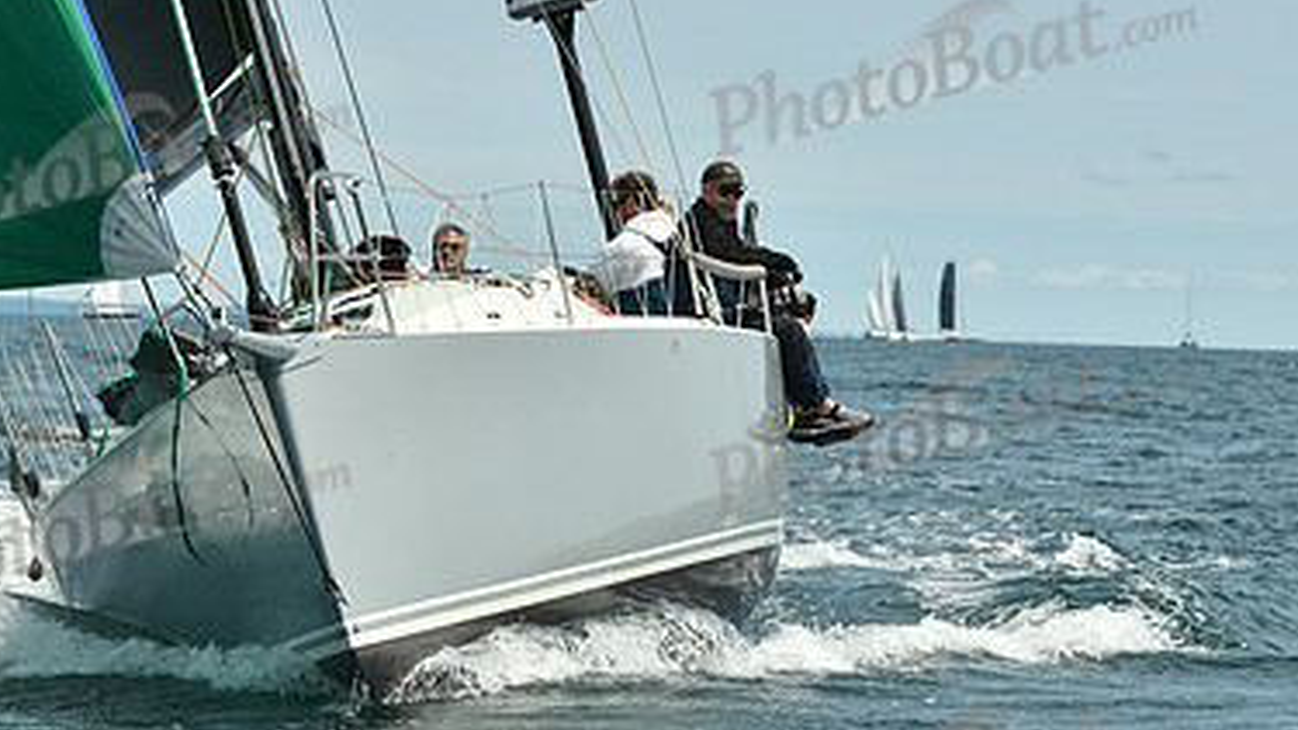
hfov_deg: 8.3
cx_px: 533
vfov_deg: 4.7
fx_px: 8915
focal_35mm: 259
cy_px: 296
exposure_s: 1/1000
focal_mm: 160
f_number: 10
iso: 320
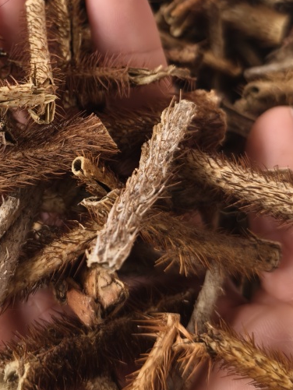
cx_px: 60
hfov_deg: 29.1
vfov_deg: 38.0
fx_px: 553
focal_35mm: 49
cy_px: 99
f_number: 1.57
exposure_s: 1/100
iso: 833
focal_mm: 5.6
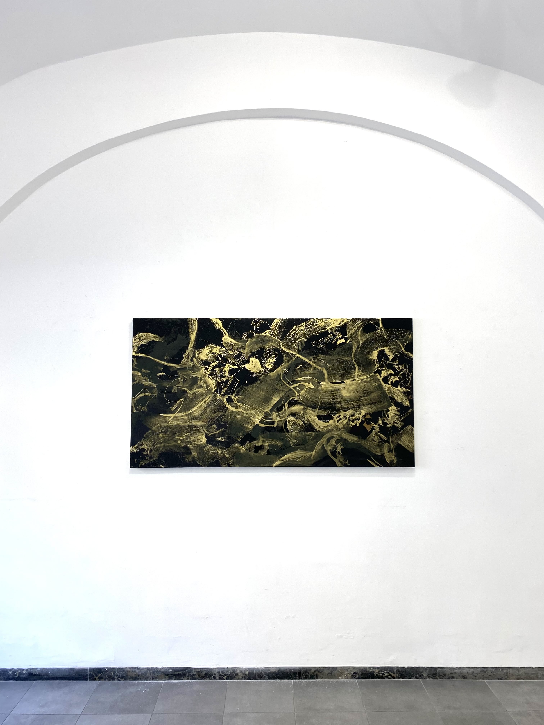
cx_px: 272
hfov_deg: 53.1
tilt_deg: +2.9
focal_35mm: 26
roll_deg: +0.2
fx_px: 545
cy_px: 362
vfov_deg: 67.3
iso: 32
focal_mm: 4.25
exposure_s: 1/100
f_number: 1.8
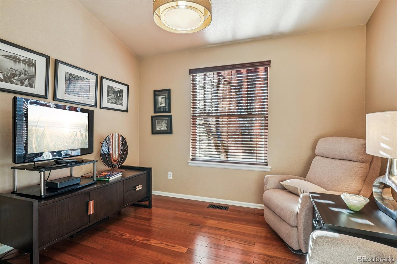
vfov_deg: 72.0
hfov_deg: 95.0
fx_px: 182
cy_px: 132
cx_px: 198
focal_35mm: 16
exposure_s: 1/20
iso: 400
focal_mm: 11
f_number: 8
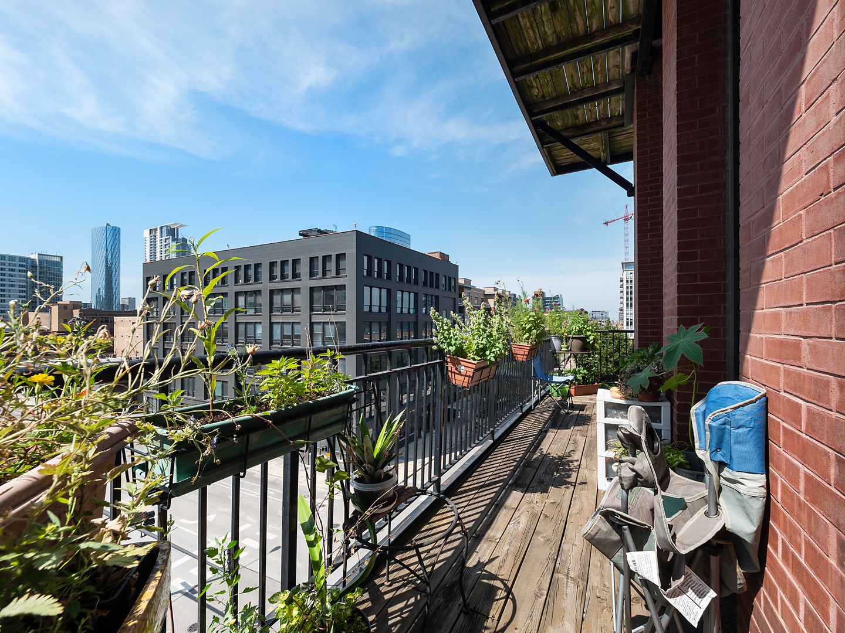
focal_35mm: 14
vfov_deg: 85.7
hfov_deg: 102.1
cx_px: 422
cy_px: 316
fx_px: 342
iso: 200
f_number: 5.6
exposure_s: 1/400
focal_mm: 7
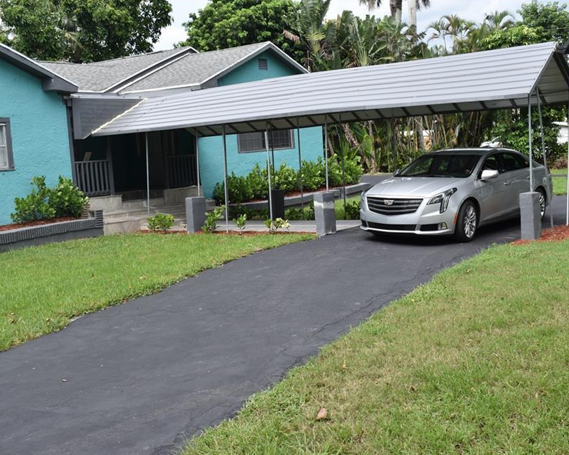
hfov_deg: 44.7
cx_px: 315
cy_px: 227
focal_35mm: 41
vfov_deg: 36.5
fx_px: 690
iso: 220
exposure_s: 1/250
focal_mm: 24
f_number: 8
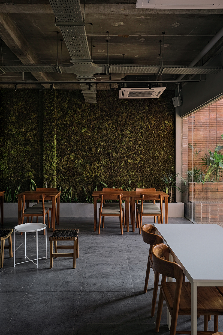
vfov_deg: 69.4
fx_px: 242
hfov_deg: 49.6
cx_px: 112
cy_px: 168
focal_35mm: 26
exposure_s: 1/30
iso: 320
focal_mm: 17.4
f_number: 4
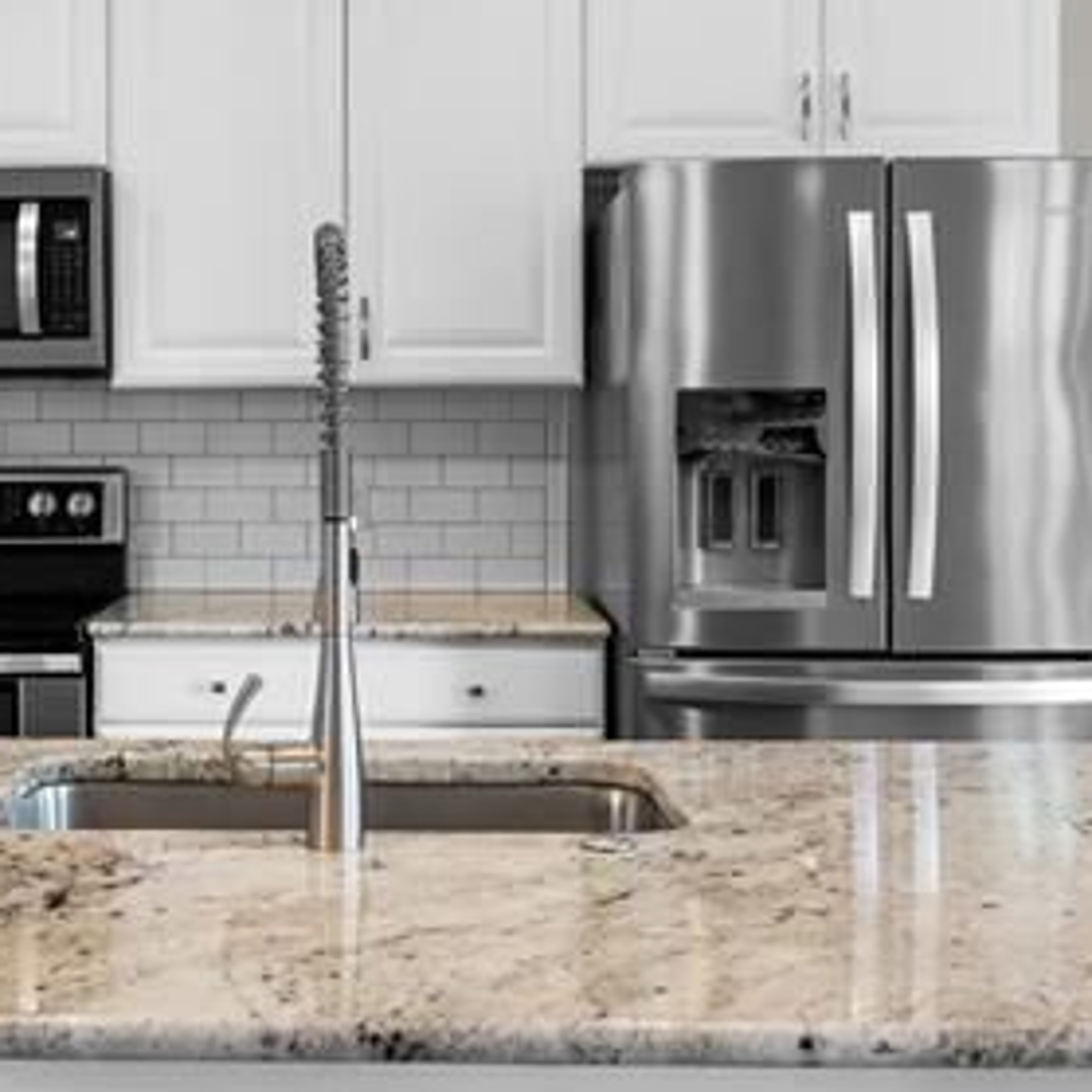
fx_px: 1840
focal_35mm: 52
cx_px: 325
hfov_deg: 32.6
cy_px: 444
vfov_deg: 33.0
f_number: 8
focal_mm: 16.5
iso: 2000
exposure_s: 1/50
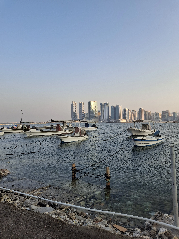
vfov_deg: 69.4
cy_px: 120
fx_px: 172
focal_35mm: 25
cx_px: 90
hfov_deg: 54.9
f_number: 1.8
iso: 25
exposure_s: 1/472
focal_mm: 4.69
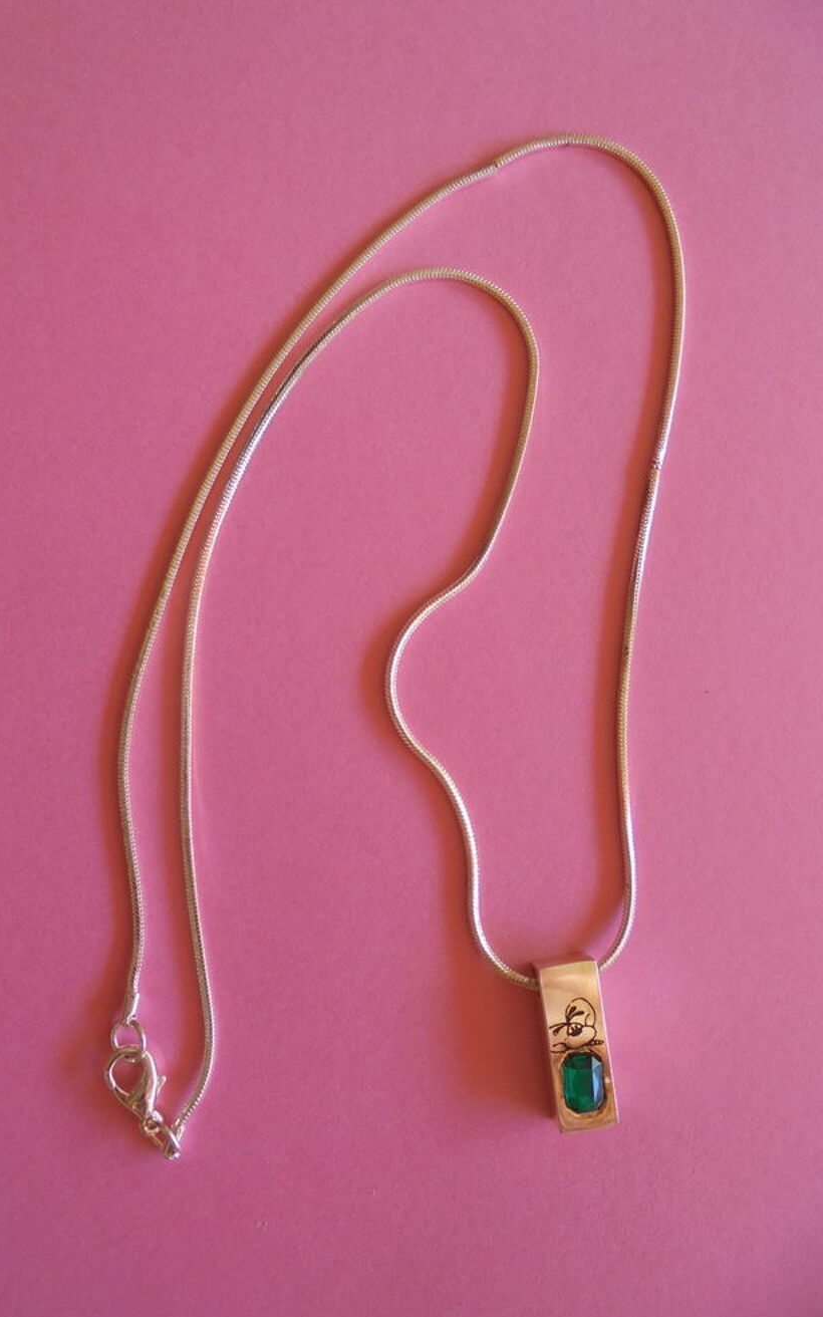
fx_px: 1005
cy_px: 668
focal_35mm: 28
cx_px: 385
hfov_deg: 44.5
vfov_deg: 66.5
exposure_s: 1/60
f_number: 3.5
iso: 100
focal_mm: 4.6
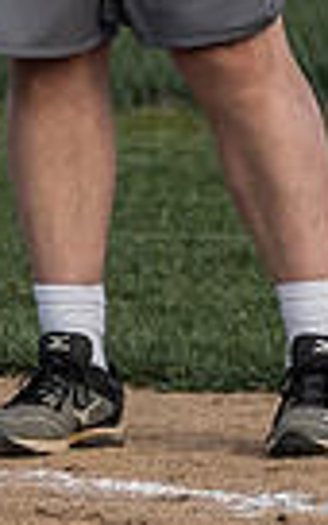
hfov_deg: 0.8
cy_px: -340
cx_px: -337
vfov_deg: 1.2
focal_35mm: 1739
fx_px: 24872
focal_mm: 150
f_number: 5.6
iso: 400
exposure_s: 1/1250
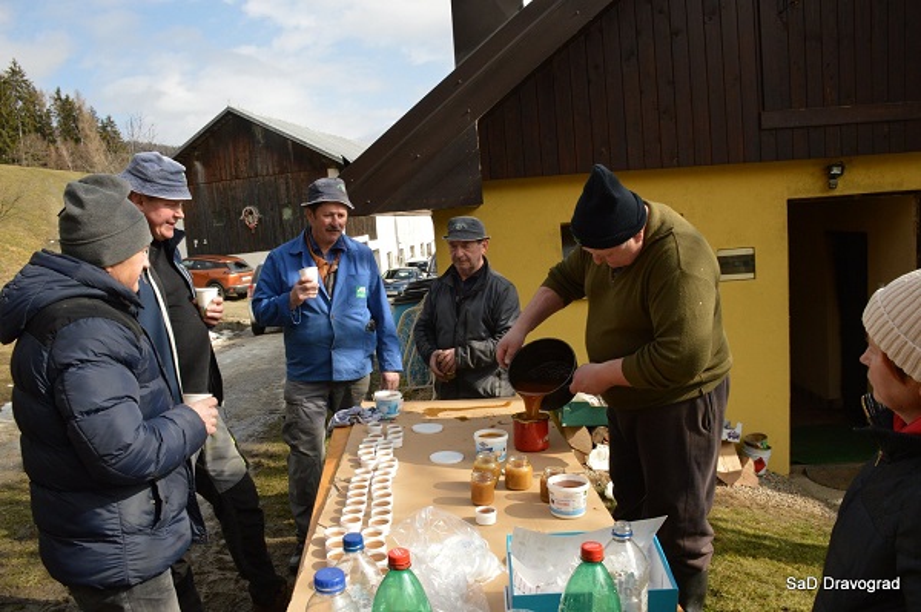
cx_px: 460
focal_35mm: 27
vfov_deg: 47.9
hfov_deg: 67.4
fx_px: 690
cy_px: 306
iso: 800
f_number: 13
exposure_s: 1/640
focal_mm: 18
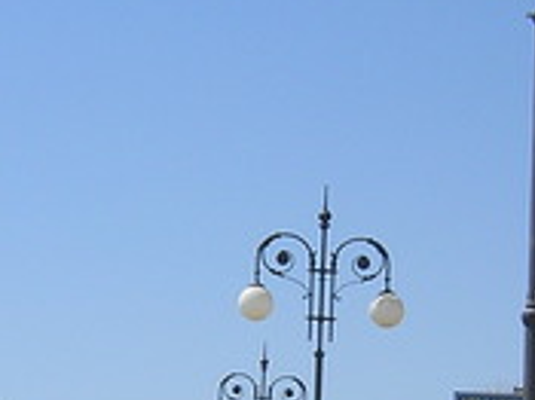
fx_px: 1745
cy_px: 344
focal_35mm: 113
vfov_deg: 13.0
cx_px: 349
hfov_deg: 17.4
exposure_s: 1/532
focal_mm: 4.7
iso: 100
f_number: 5.2
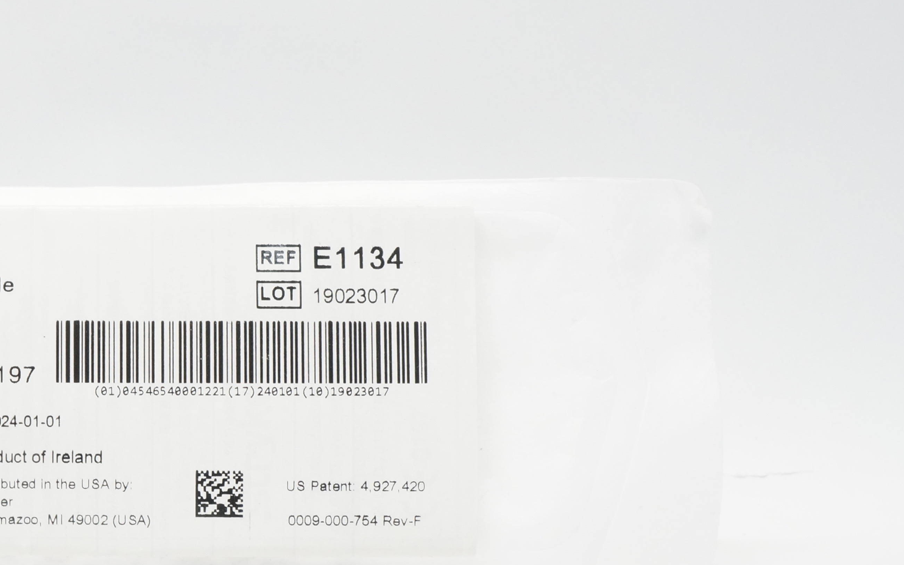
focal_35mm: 81
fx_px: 1996
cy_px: 430
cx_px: 108
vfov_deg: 16.0
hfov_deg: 24.8
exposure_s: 1/20
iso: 800
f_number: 11
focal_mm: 28
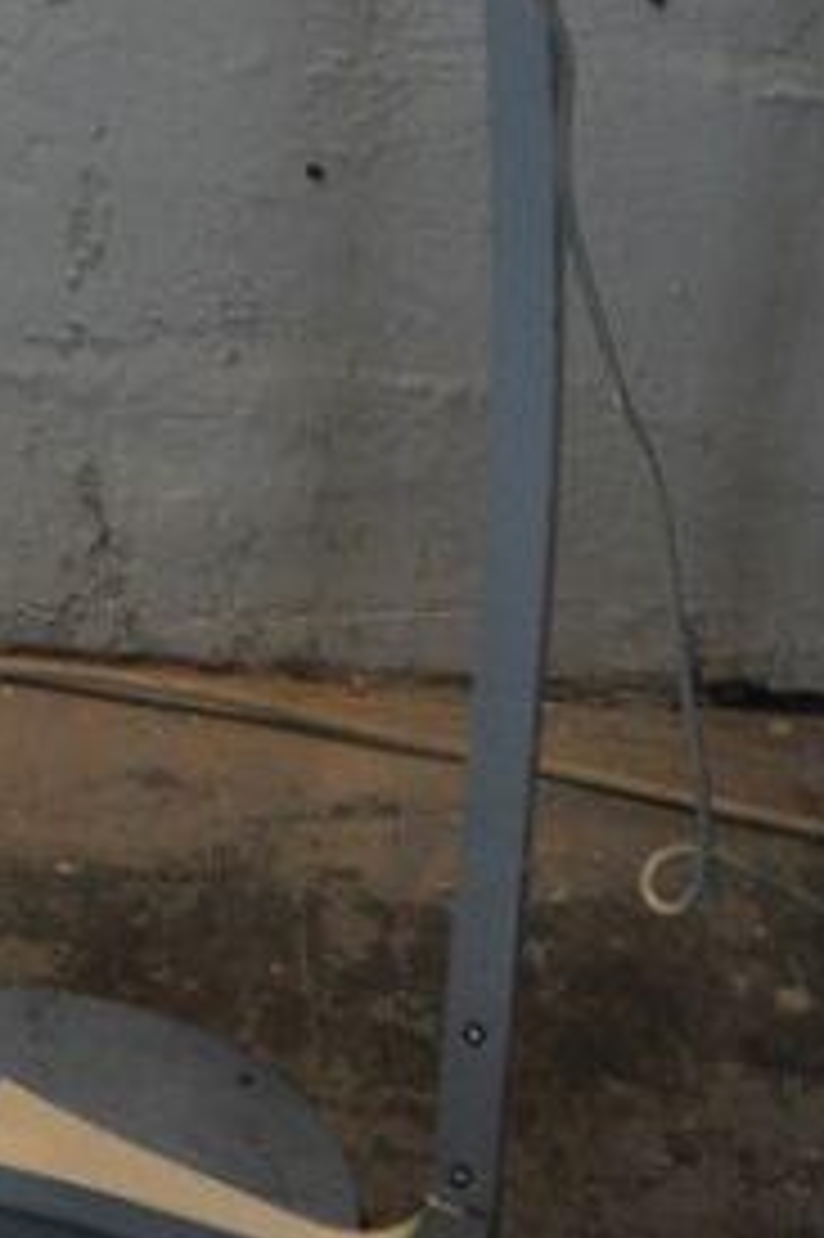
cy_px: -738
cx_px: -360
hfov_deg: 9.9
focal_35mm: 134
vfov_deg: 14.1
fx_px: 4606
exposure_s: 1/10
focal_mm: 24
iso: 800
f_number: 6.3
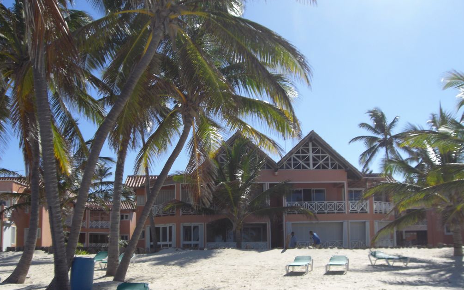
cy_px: 161
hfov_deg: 48.2
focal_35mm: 41
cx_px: 233
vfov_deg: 31.2
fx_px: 519
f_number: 8
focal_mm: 6.2
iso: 64
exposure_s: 1/160
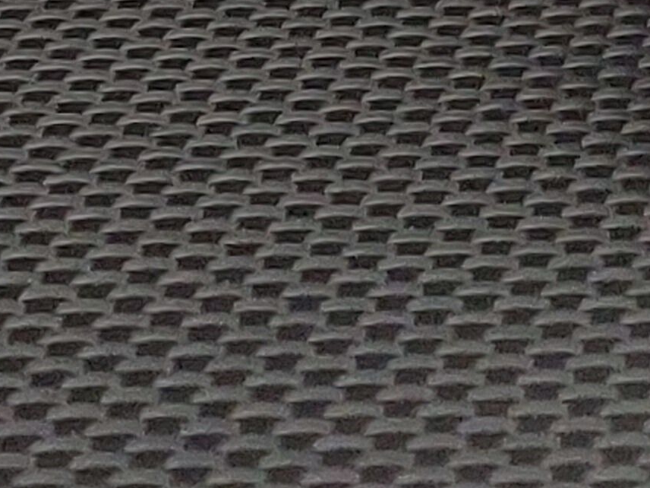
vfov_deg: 10.3
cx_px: 1090
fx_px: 2535
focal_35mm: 135
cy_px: -413
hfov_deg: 13.4
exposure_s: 1/50
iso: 500
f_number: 1.8
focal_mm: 5.23
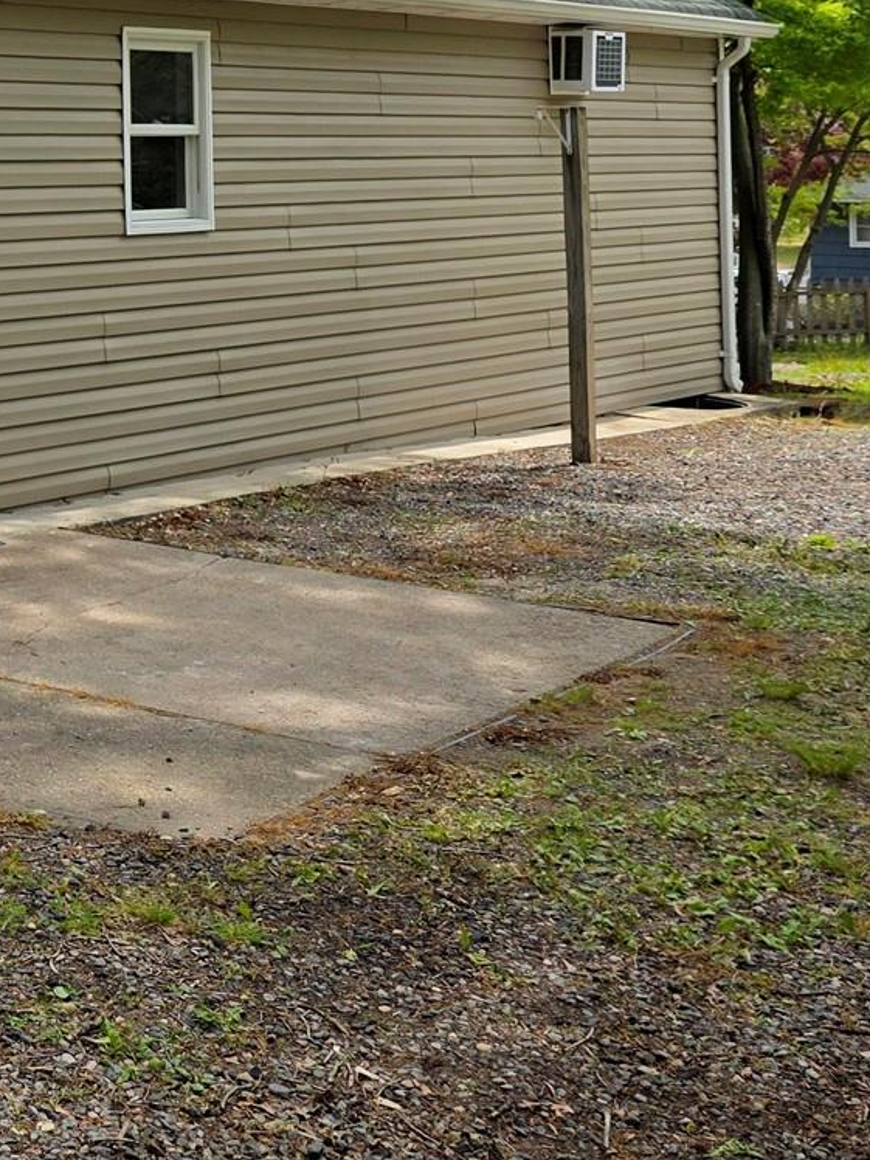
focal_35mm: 63
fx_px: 2111
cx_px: -464
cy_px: 95
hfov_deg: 19.9
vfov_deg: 29.3
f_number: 1.7
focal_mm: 6.3
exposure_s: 1/5000
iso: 80
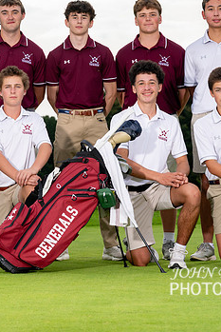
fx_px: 1665
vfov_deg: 11.3
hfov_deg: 7.6
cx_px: 72
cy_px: 117
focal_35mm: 181
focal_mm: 74
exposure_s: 1/500
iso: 160
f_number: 5.6
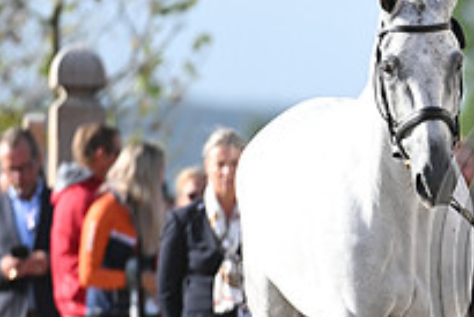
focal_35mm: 1076
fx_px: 14177
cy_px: 237
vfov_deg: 1.3
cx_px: 640
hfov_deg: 1.9
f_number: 5
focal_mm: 380
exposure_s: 1/1600
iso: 560
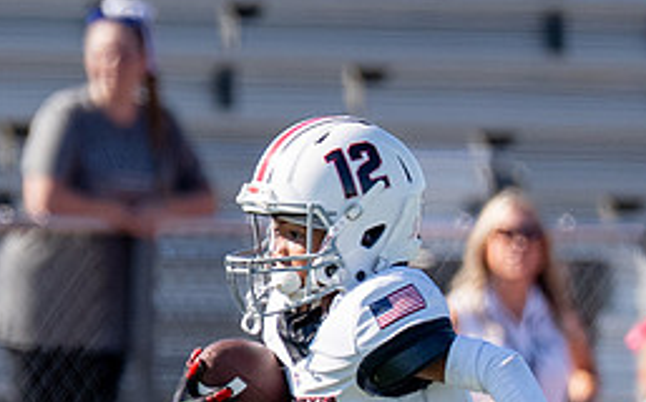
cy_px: 218
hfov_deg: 1.6
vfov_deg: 1.0
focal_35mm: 1284
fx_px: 22581
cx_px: 247
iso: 320
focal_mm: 200
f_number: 2.8
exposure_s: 1/5000
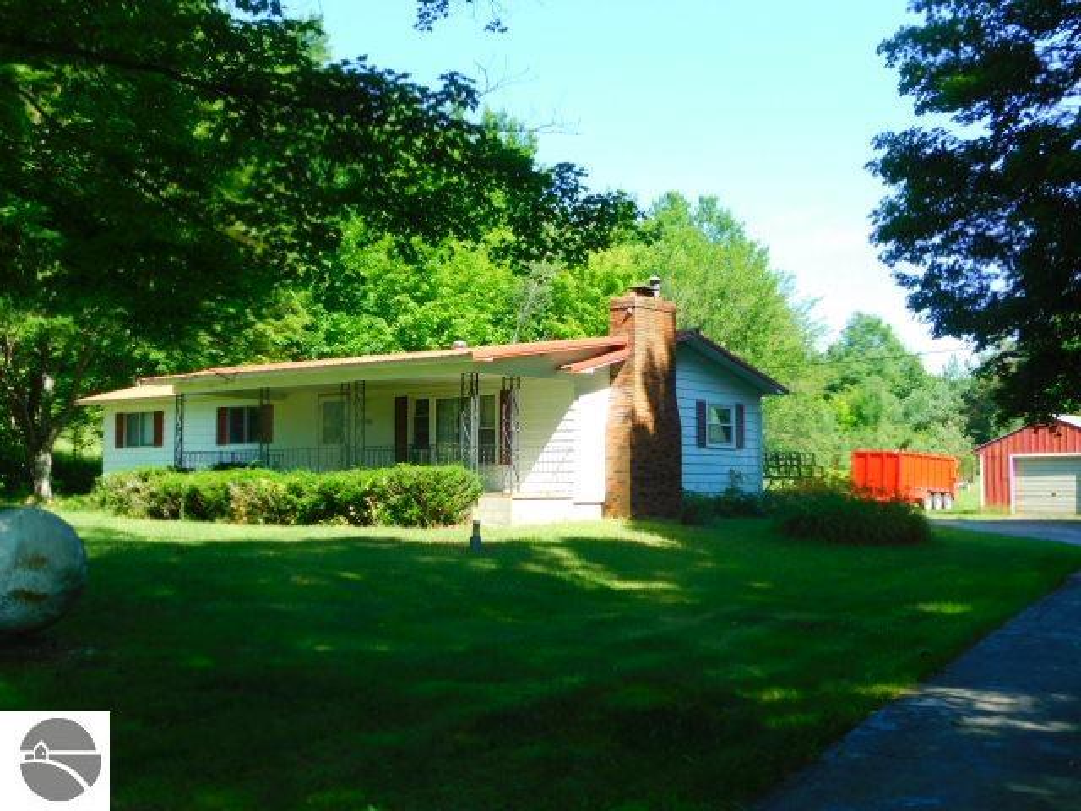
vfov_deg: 32.2
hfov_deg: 42.1
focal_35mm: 45
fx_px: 1405
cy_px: 406
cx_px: 540
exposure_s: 1/250
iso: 125
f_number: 3.7
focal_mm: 8
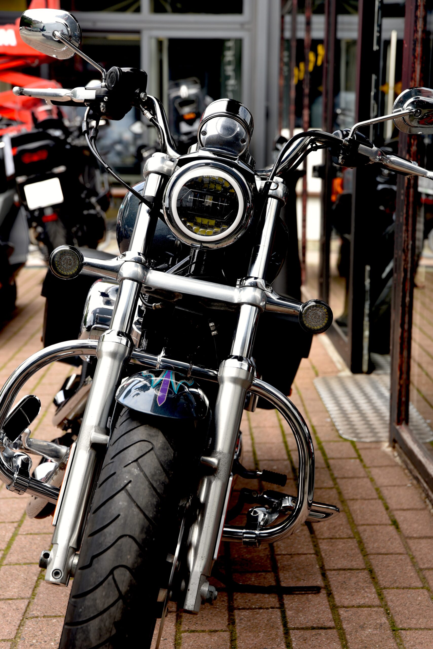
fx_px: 1262
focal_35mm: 70
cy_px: 324
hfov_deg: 19.5
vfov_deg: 28.8
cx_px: 216
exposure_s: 1/125
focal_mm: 70
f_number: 5.6
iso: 200
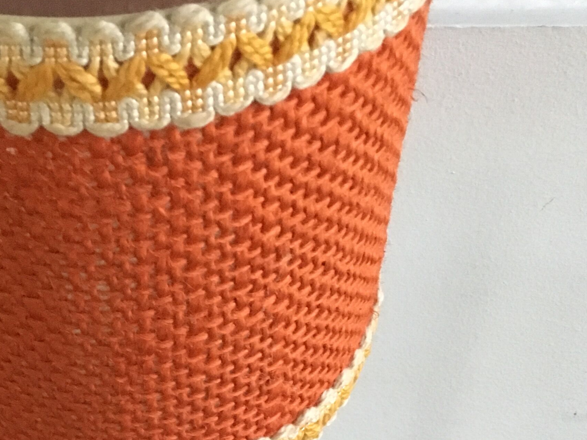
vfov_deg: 19.9
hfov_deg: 27.6
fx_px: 1170
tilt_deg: -58.3
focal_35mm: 69
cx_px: 118
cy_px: 540
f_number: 2.2
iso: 320
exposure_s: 1/17
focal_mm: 4.15
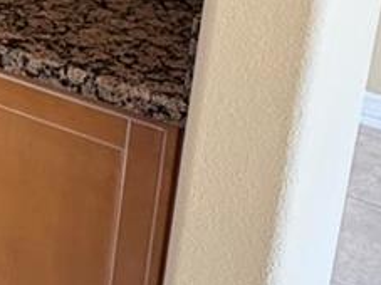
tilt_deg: -11.4
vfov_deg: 18.1
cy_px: -122
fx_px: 814
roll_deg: -4.4
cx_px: -86
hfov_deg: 23.8
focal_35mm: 74
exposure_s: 1/60
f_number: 2.2
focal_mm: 2.22
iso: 250
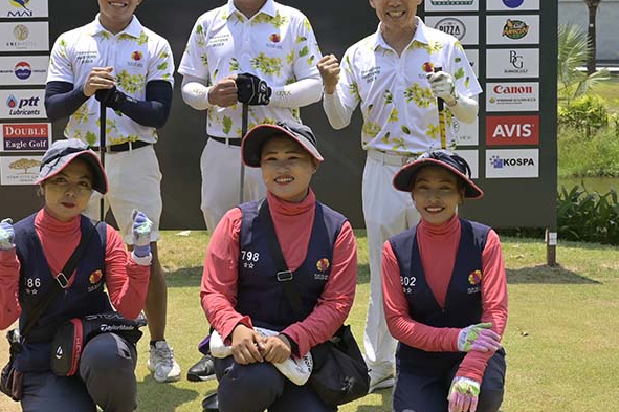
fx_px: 907
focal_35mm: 53
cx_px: 249
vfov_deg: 25.6
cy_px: 208
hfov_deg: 37.5
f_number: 8
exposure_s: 1/250
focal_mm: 32.5
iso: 100
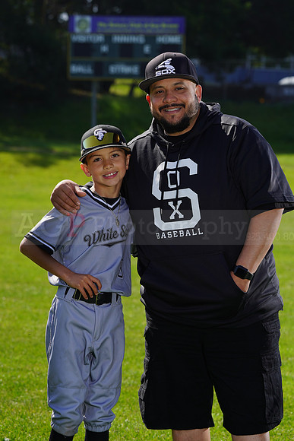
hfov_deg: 9.5
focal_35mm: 145
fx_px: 1775
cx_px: 147
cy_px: 220
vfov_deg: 14.2
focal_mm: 145
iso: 100
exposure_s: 1/250
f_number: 8
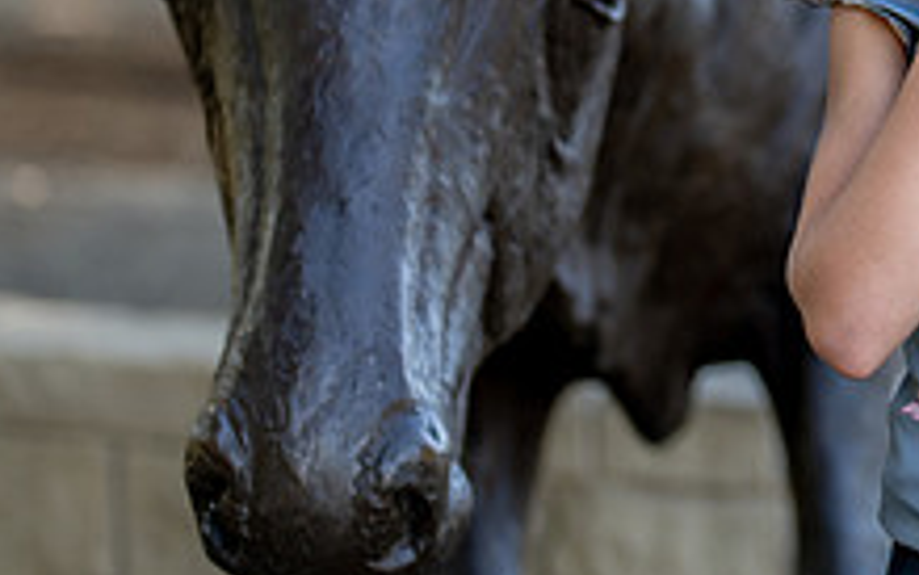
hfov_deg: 11.9
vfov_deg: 7.6
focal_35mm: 172
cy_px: 80
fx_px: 4309
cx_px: 1100
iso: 100
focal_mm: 50
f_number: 1.2
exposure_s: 1/800
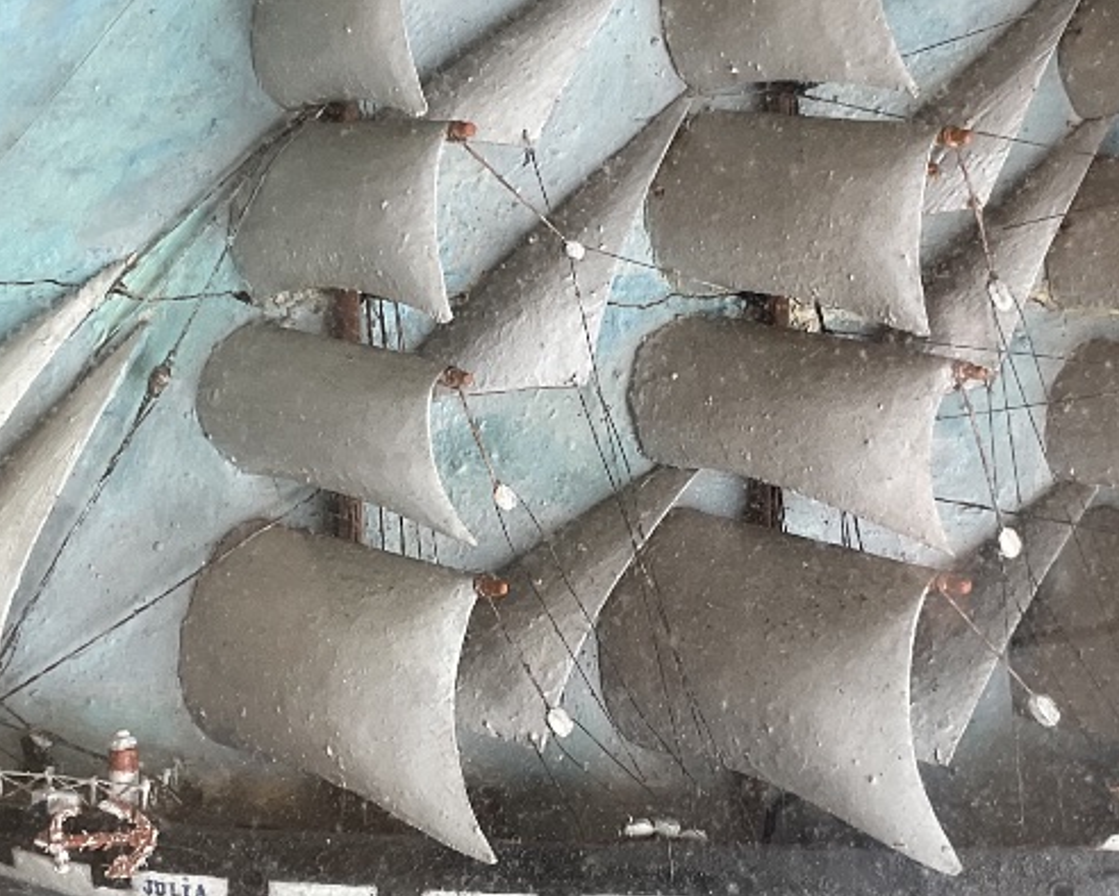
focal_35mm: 69
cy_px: 468
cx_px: 666
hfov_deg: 27.5
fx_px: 2286
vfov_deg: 22.2
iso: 40
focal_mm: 3
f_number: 1.8
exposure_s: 1/60
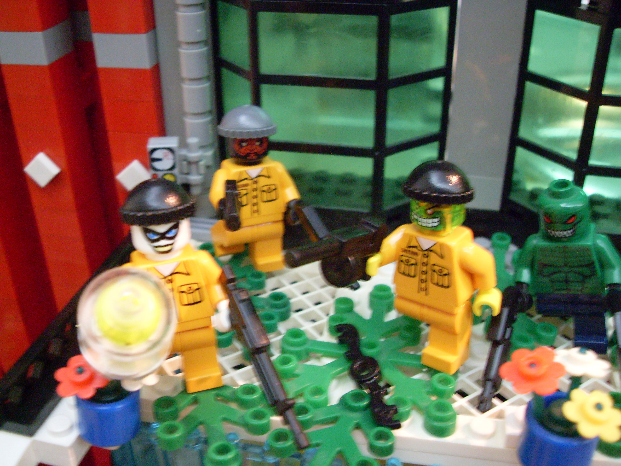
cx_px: 310
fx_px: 664
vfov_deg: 38.7
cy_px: 233
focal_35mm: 37
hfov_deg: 50.1
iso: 200
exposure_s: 1/8
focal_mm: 6.3
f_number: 2.8
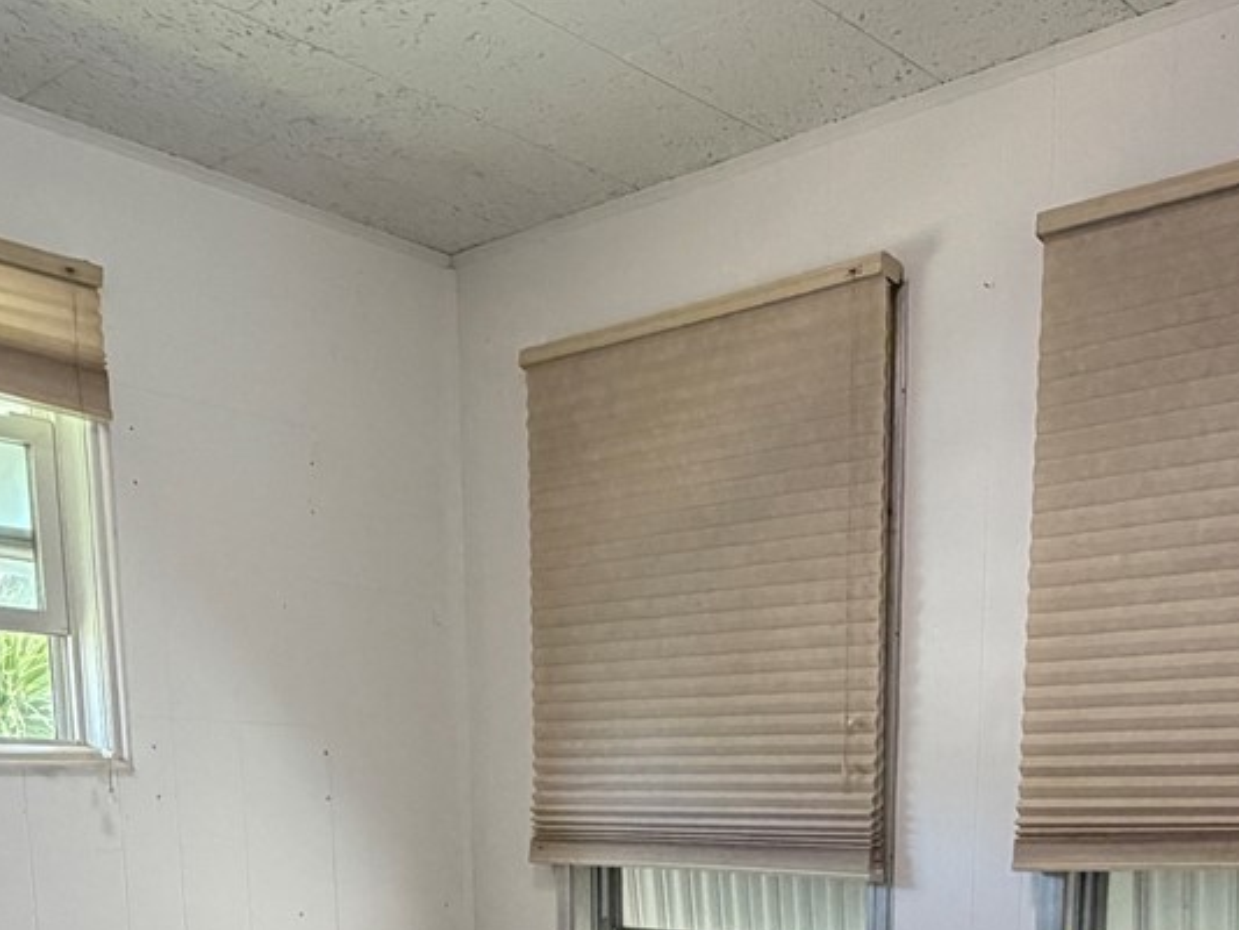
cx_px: 790
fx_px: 1504
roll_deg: +0.1
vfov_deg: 29.8
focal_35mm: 42
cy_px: 1093
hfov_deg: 44.3
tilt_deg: -10.3
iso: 320
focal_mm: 2.22
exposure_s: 1/120
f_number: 2.2
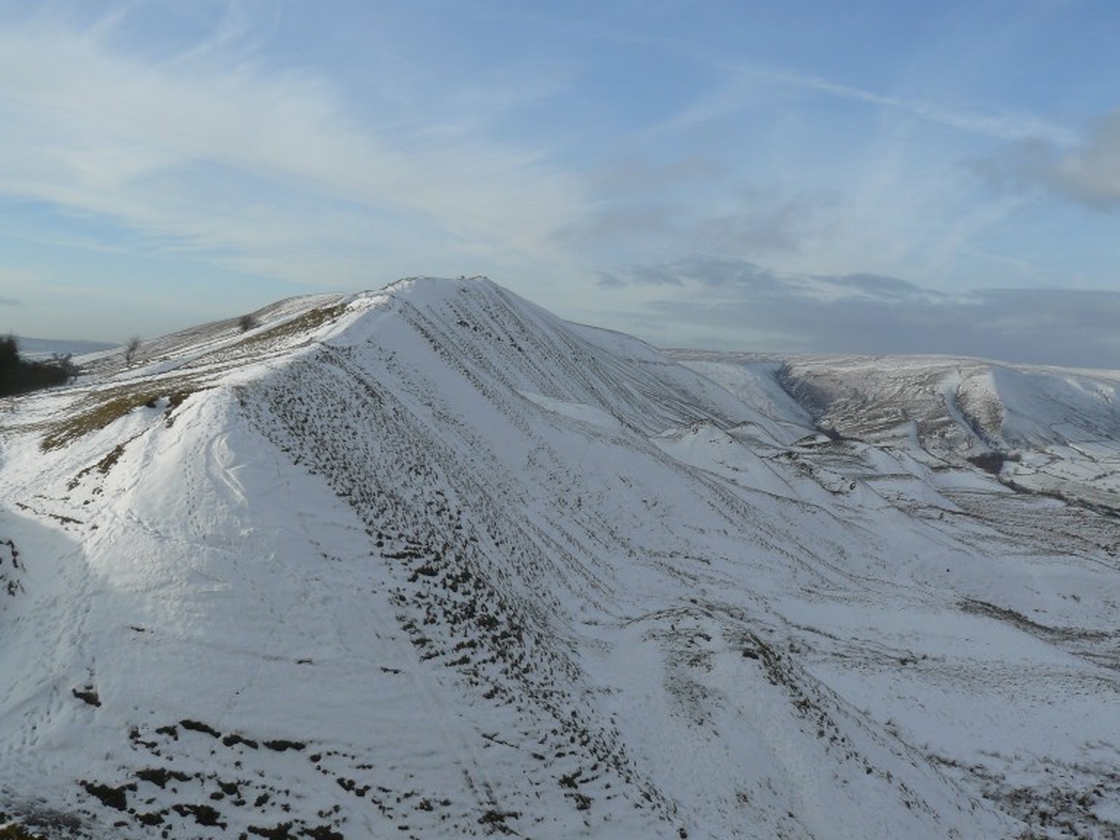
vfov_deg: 39.7
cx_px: 560
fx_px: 1165
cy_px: 420
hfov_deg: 51.4
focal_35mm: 36
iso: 100
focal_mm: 6
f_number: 5.6
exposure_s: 1/500
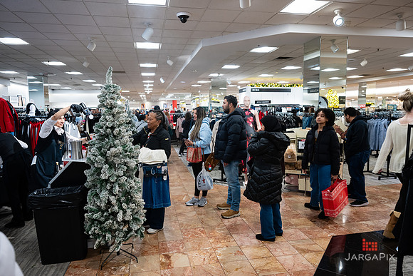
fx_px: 277
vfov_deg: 52.9
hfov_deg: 73.4
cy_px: 138
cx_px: 206
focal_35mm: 24
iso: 1000
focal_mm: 24
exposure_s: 1/100
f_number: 3.2
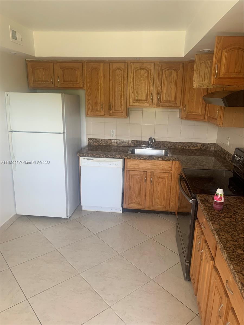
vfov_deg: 67.3
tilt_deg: -16.5
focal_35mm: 26
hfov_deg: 53.1
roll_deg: -0.6
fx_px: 244
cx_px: 122
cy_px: 162
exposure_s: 1/74
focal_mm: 4.25
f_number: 1.8
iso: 100
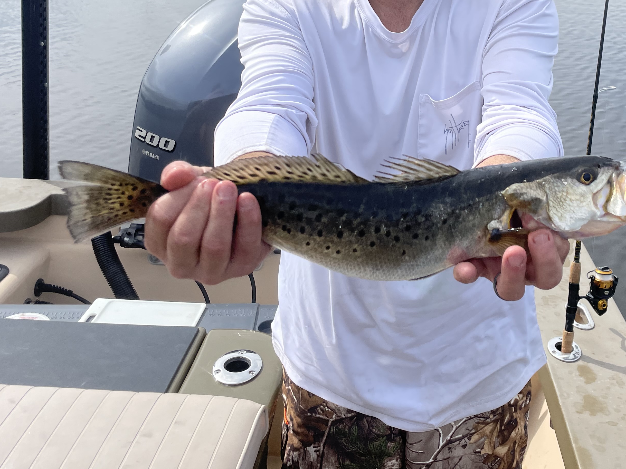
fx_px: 778
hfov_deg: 42.8
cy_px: 83
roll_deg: -1.0
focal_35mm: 43
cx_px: 454
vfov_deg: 32.5
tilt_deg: -13.7
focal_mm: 4.2
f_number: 1.6
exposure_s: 1/4651
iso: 32
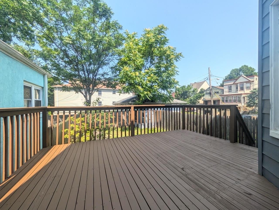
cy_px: 105
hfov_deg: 110.5
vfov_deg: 94.6
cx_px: 140
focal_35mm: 12
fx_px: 97
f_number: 1.7
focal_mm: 2.02
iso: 57
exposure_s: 1/1773
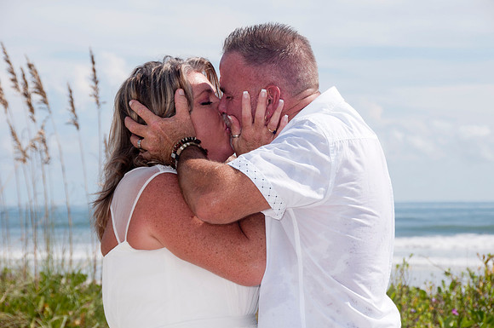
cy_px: 164
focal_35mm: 158
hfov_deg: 13.1
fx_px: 2158
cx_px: 247
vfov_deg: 8.7
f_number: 13
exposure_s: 1/250
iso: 100
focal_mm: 105
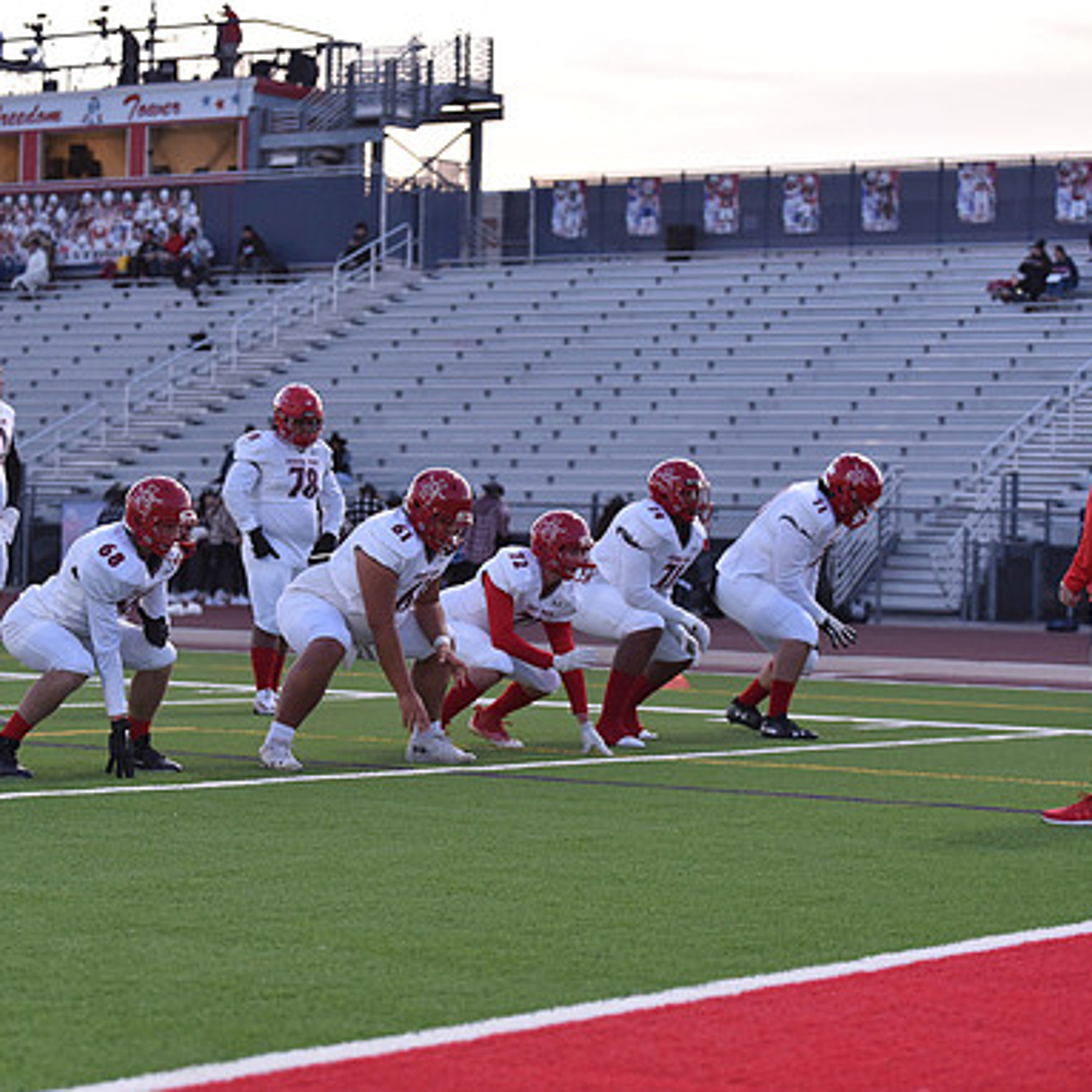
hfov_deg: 16.9
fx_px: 3676
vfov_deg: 16.9
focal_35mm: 103
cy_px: 543
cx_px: 411
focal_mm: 80
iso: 1000
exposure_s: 1/800
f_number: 2.8
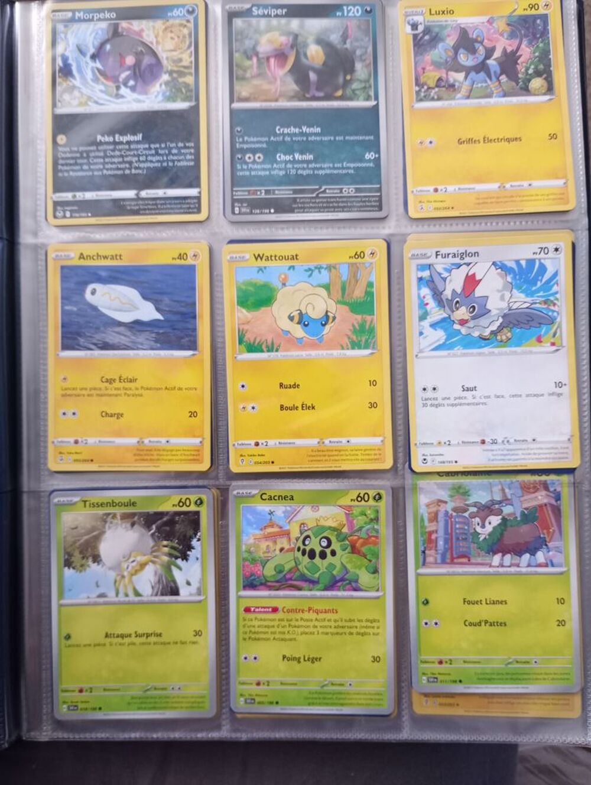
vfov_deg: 63.4
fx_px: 636
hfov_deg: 49.9
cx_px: 296
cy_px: 392
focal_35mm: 28
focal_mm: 4.27
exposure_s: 1/16.7
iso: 1681
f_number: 1.8
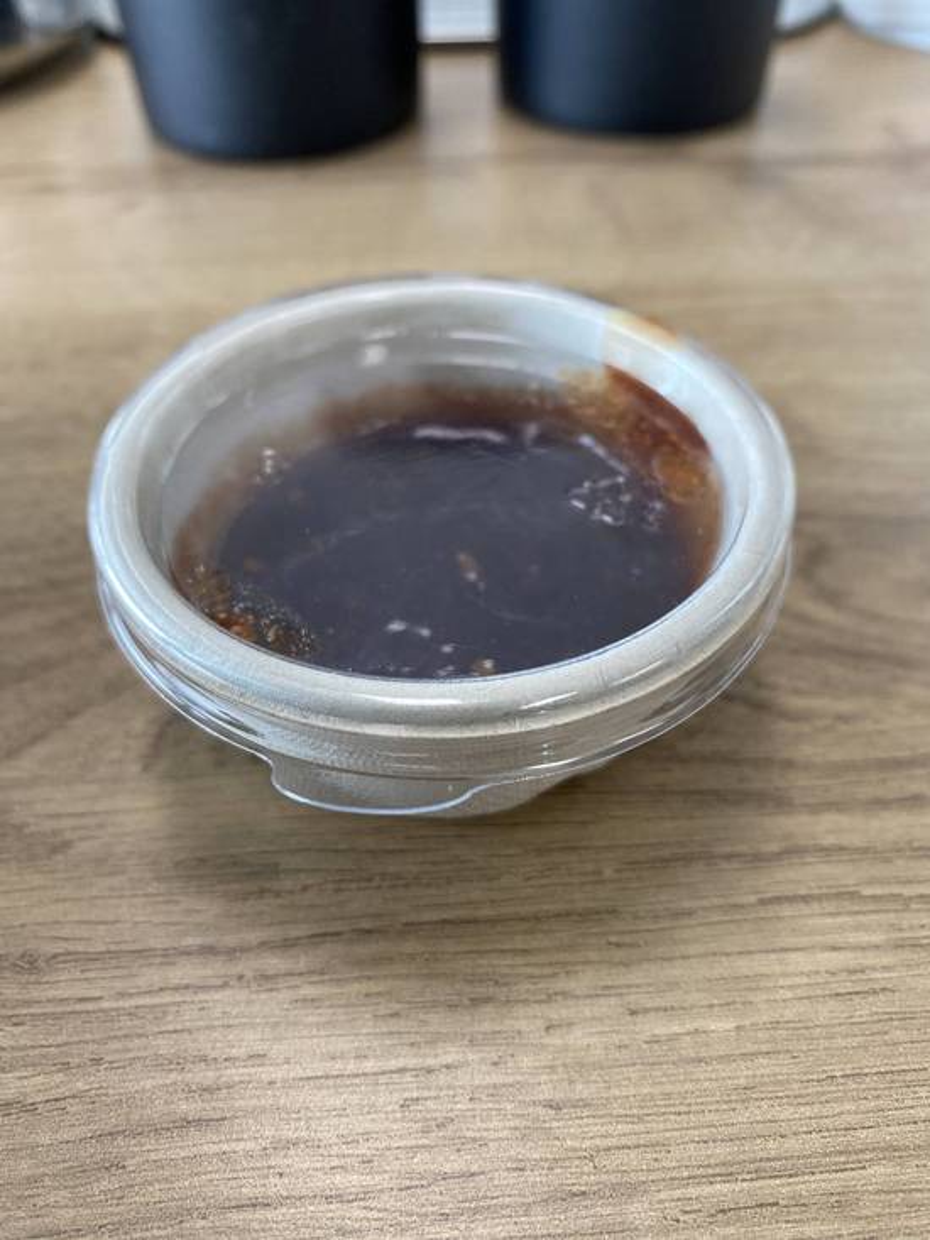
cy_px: 620
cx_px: 465
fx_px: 895
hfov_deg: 54.9
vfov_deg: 69.4
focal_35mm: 25
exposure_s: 1/100
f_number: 1.8
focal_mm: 4.25
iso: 80
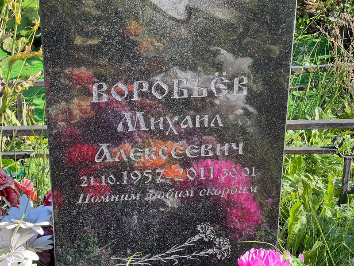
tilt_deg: -26.1
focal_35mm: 77
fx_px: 787
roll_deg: -0.7
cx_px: 177
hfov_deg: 25.3
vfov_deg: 19.1
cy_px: 133
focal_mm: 9
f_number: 2.8
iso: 32
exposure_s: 1/121
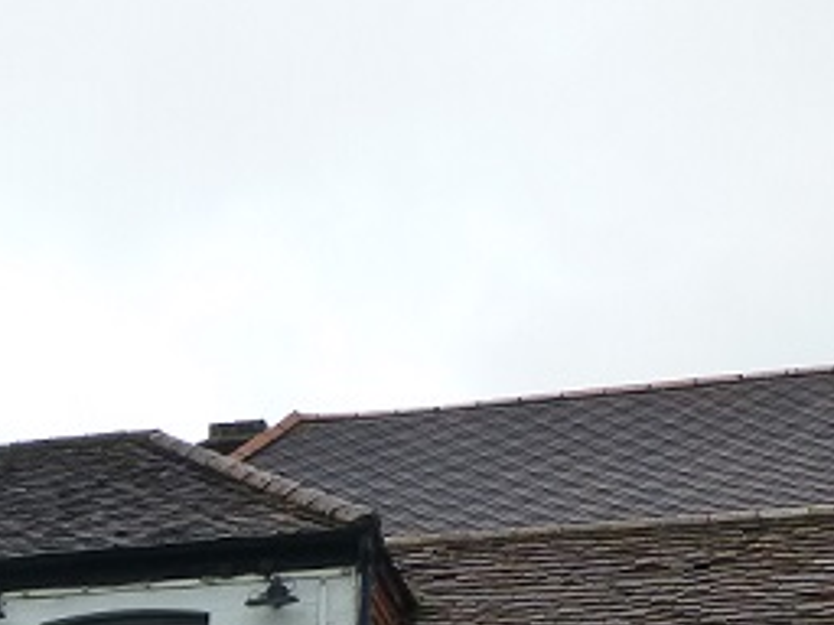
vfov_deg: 17.7
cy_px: 928
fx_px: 1807
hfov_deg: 23.6
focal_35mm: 75
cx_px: -186
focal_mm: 4.3
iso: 160
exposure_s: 1/320
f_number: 4
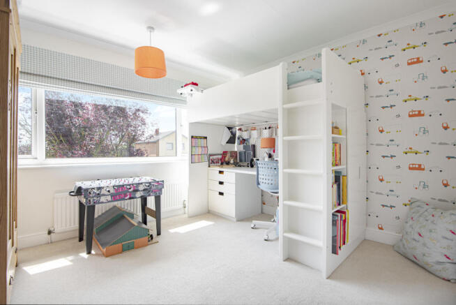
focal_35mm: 17
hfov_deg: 93.2
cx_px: 228
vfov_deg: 70.5
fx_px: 215
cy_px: 152
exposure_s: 1/125
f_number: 8
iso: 250
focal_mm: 17
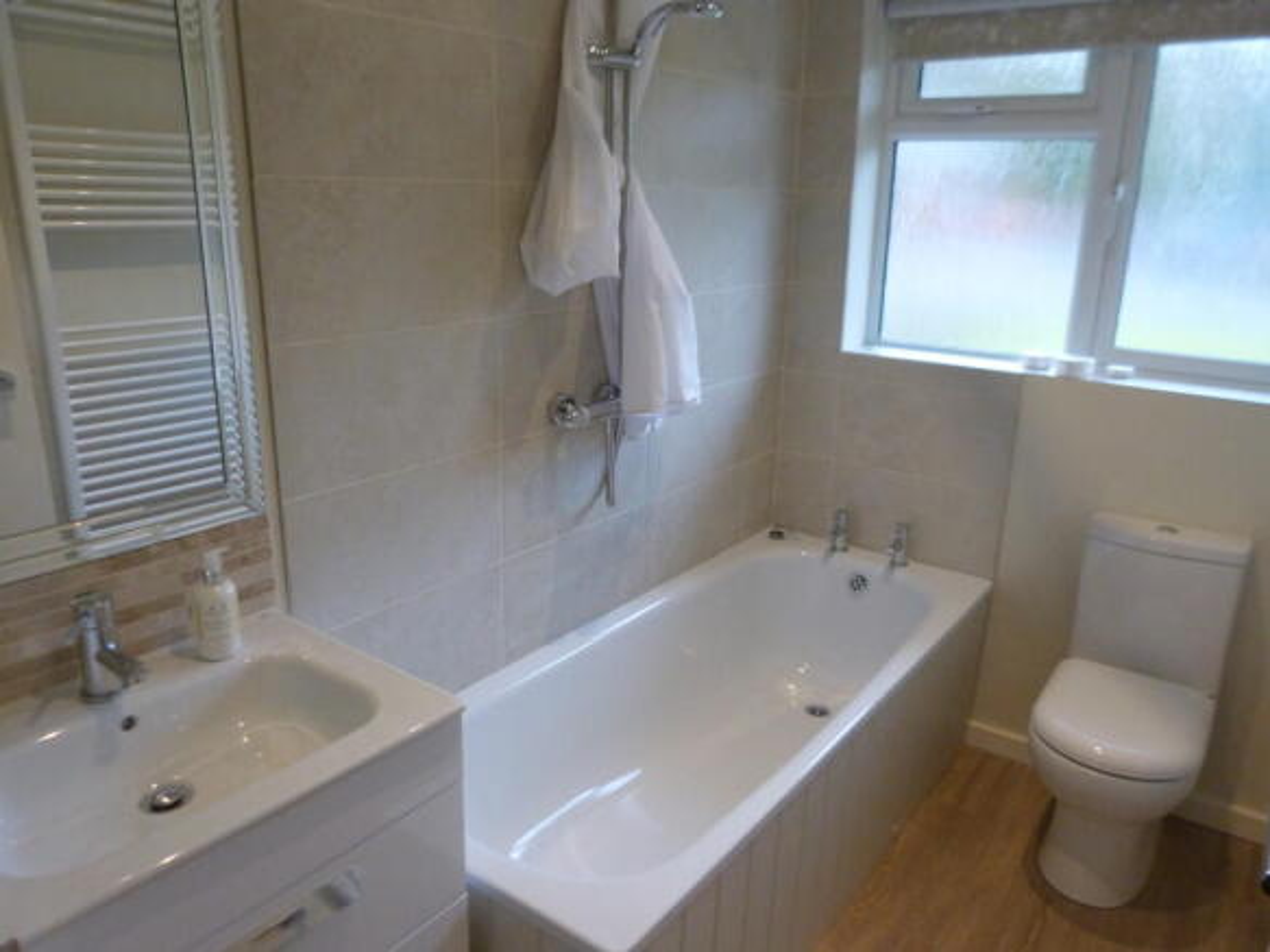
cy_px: 476
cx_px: 635
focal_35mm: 25
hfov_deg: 69.4
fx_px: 917
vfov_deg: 54.9
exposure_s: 1/60
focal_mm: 4.5
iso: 400
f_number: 2.8
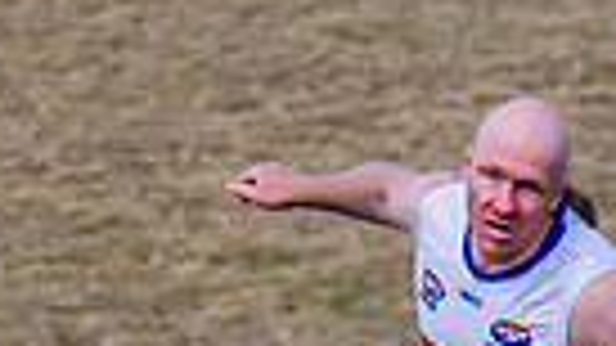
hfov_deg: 0.6
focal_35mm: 3521
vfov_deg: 0.3
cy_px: 361
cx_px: 806
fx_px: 57500
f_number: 7.1
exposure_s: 1/1600
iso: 800
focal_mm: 420
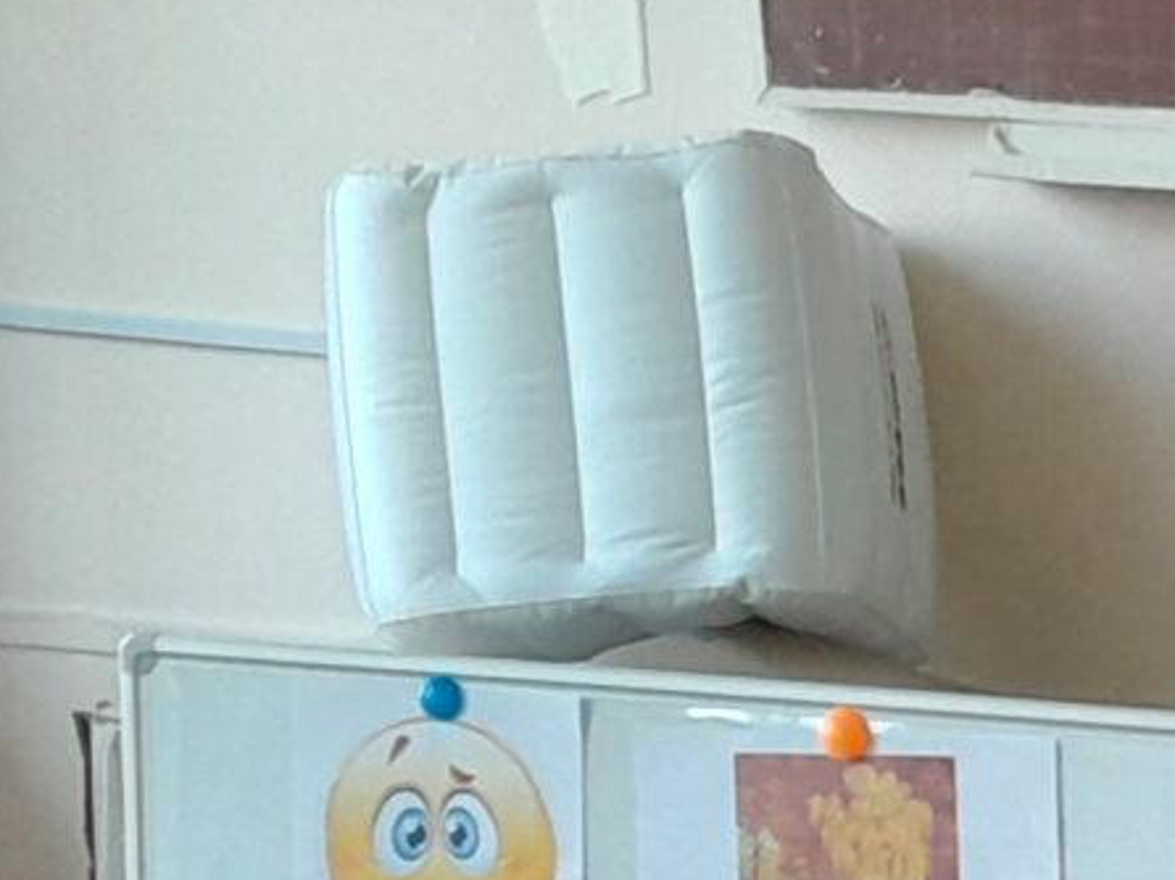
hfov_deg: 11.5
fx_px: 5258
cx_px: 2300
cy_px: 2068
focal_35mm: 155
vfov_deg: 8.7
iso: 200
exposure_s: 1/50
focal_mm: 4
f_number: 1.8
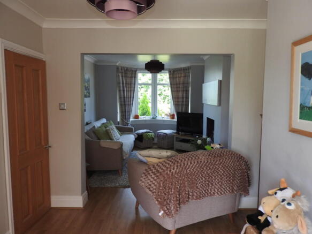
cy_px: 117
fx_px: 216
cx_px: 156
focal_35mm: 24
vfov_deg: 56.8
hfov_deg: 71.6
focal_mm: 4.3
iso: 100
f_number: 3.3
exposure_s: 1/30
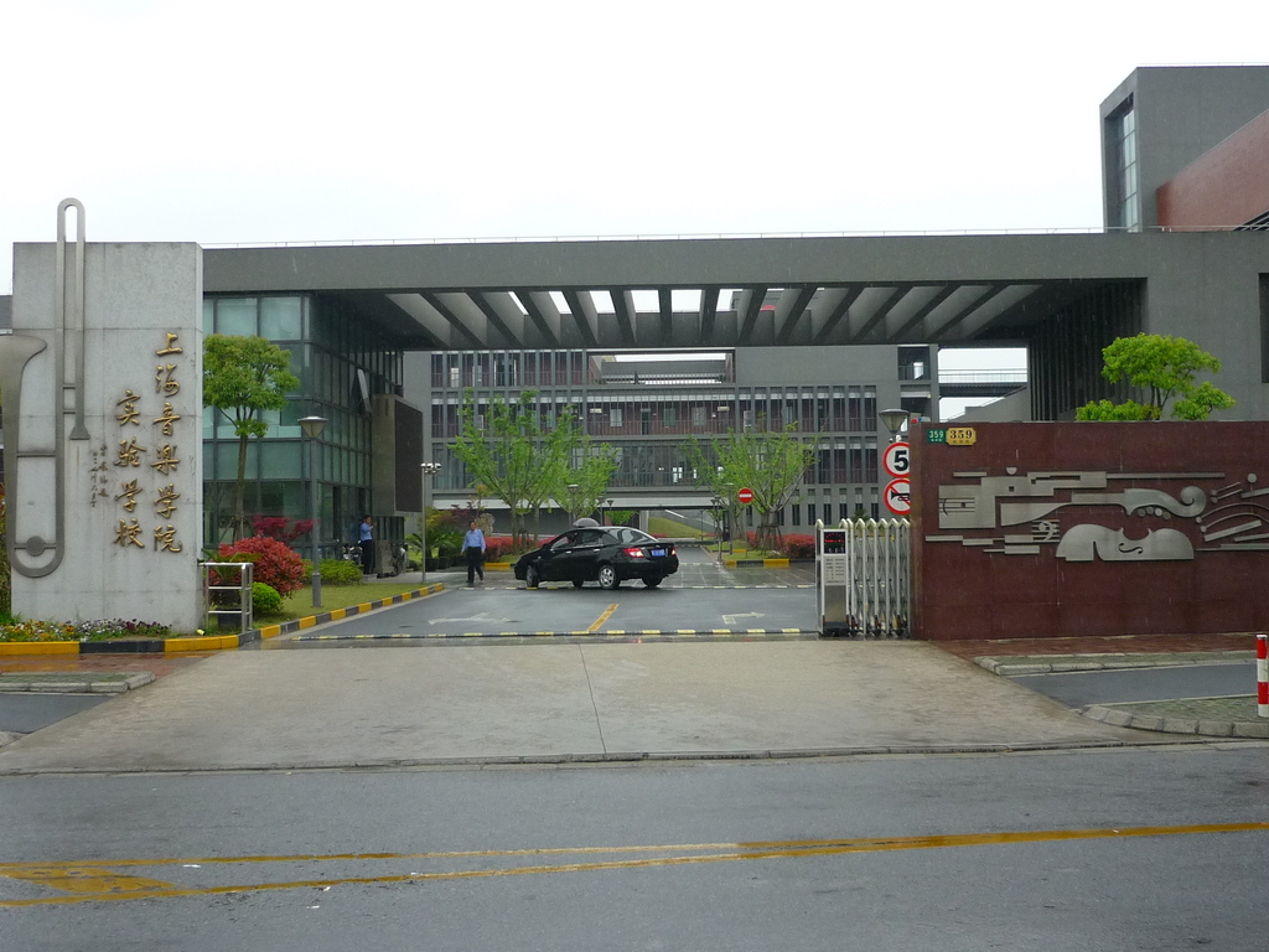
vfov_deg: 36.8
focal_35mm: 39
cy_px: 476
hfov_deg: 47.9
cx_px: 634
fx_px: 1430
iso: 200
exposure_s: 1/400
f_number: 2.8
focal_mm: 5.5
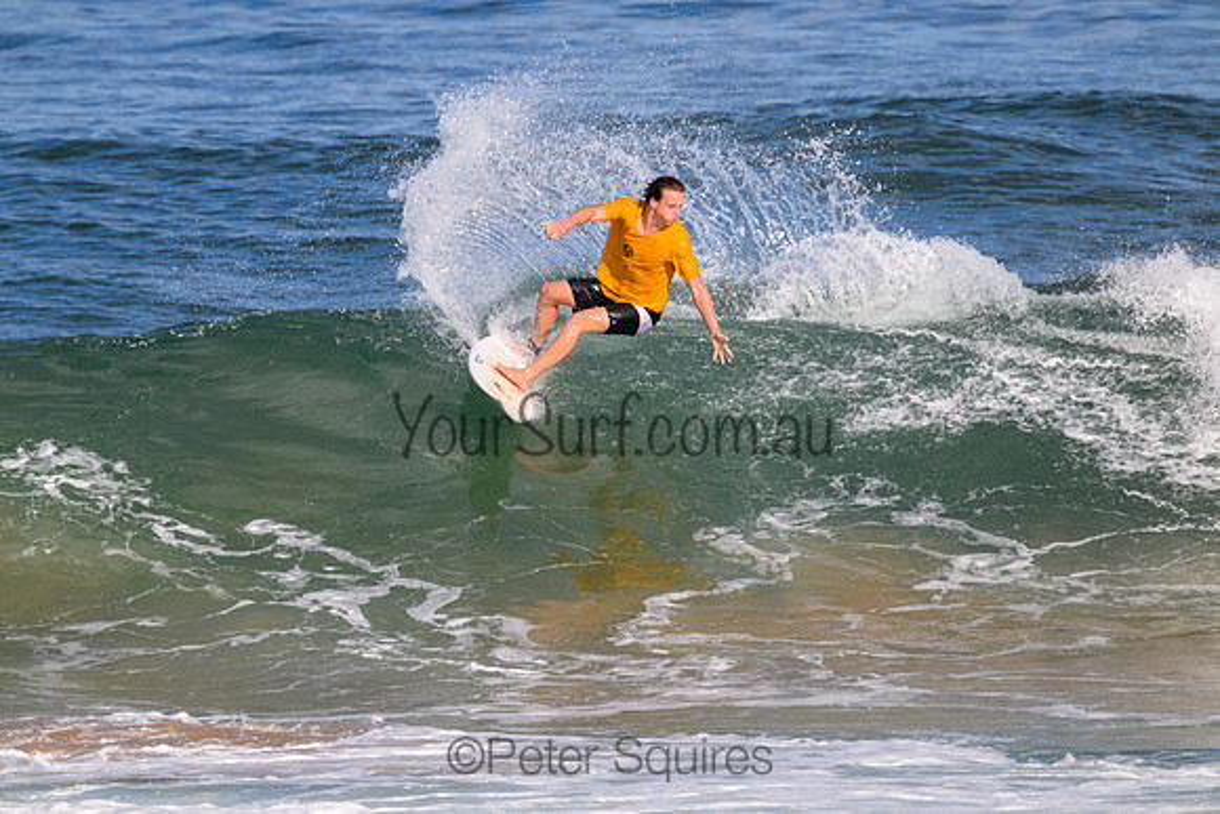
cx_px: 610
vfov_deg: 1.7
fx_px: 27116
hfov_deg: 2.6
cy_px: 407
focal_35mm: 800
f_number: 11
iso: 1250
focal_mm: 800
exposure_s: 1/2000
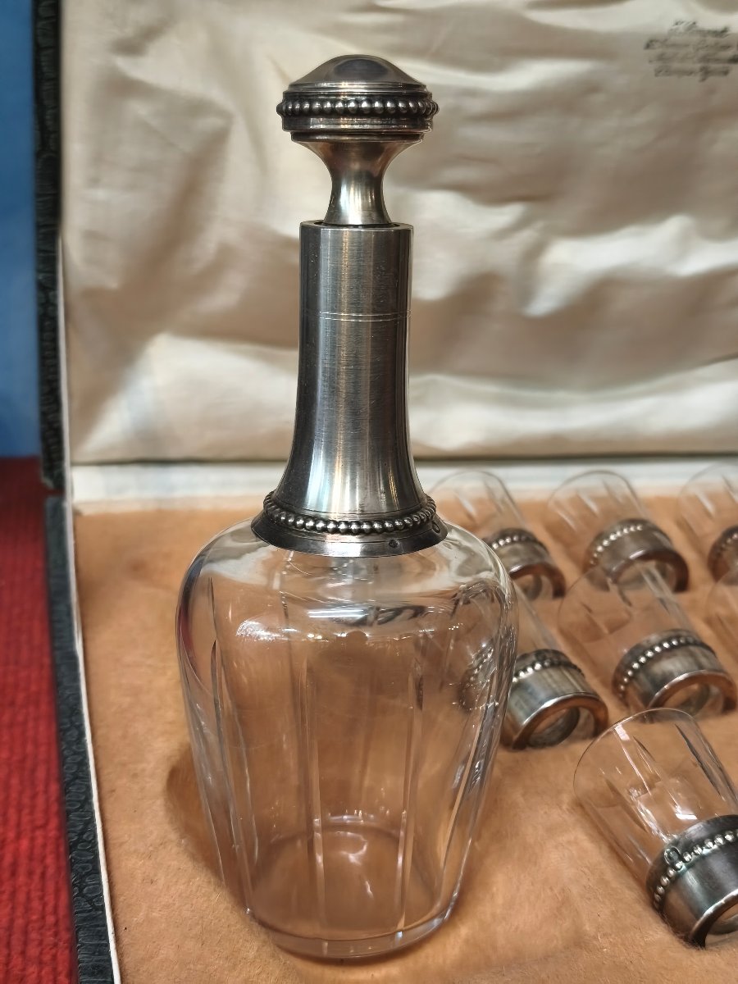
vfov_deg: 41.2
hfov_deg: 31.5
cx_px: 369
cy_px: 492
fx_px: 1308
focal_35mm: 46
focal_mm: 6.06
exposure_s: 1/33.3
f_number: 1.7
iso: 1250
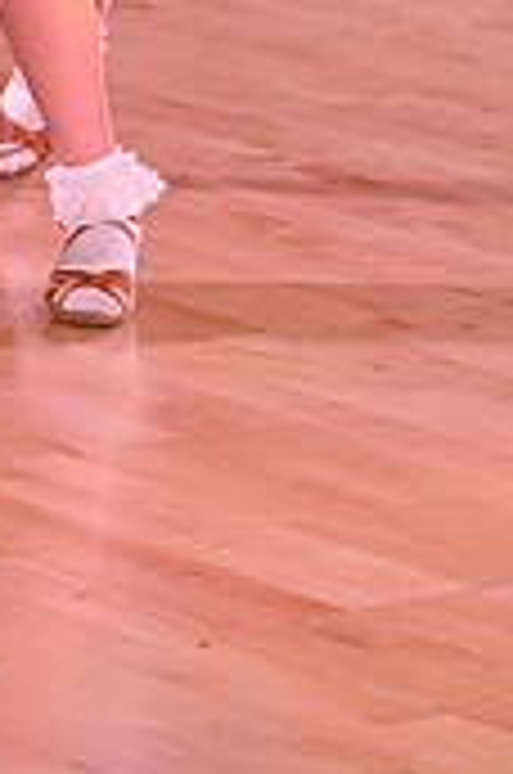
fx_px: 7618
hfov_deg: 3.8
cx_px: -196
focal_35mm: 355
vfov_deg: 5.8
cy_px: -423
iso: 1600
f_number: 5
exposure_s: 1/200
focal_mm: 105
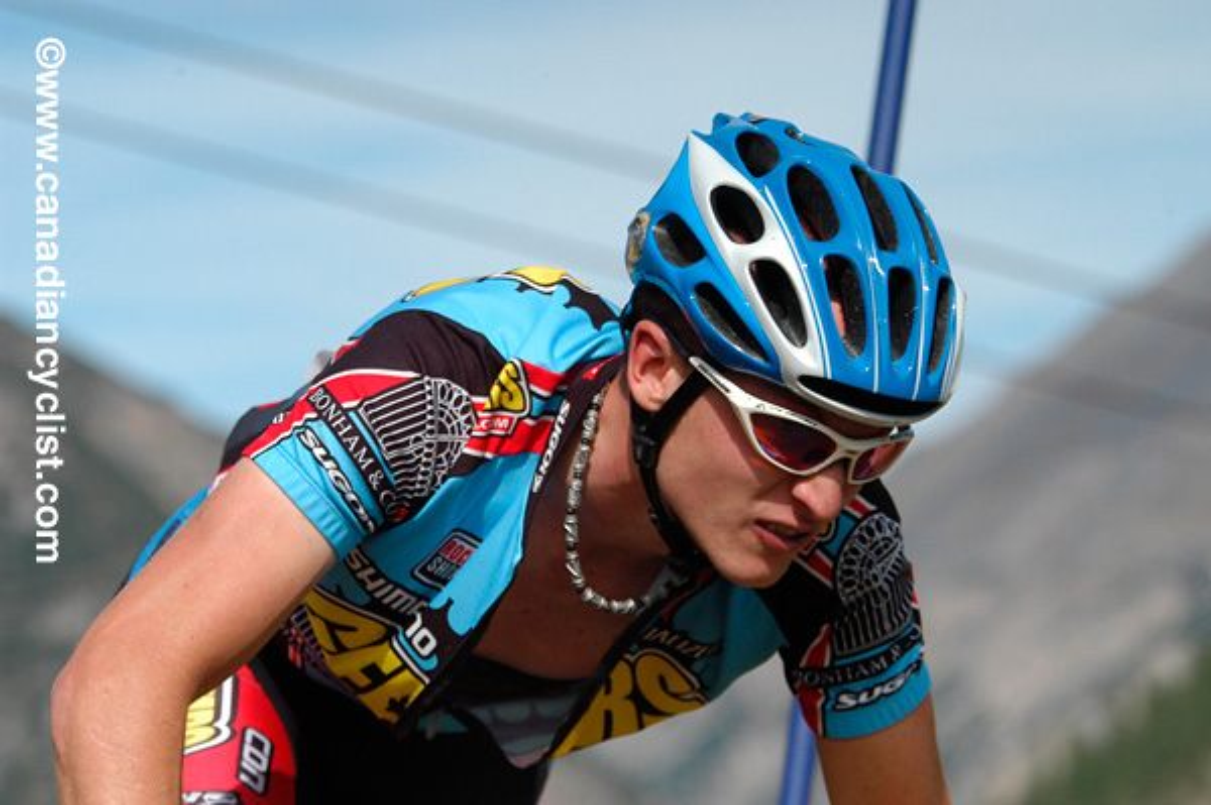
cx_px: 606
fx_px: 7814
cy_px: 402
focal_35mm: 232
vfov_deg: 5.9
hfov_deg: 8.9
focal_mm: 155
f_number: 6.3
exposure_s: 1/1600
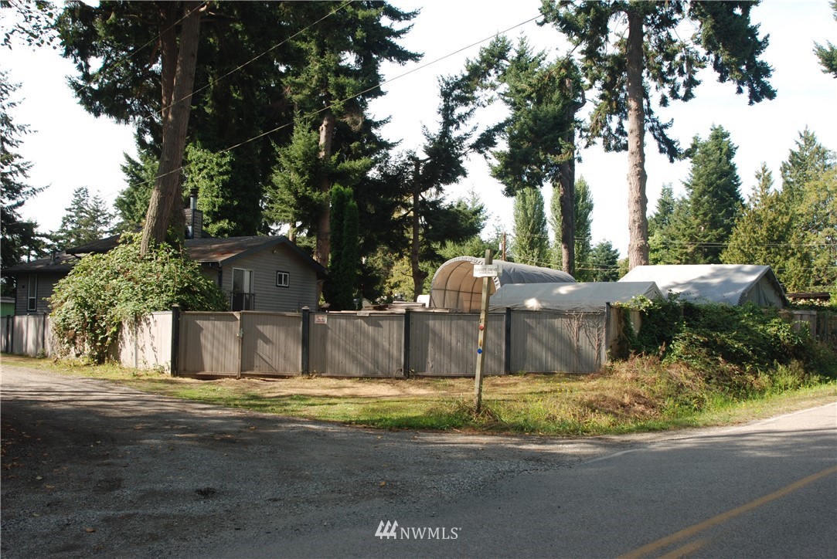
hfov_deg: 53.1
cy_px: 280
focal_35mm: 36
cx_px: 418
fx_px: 838
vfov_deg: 36.9
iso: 100
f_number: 5.6
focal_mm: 24
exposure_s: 1/125
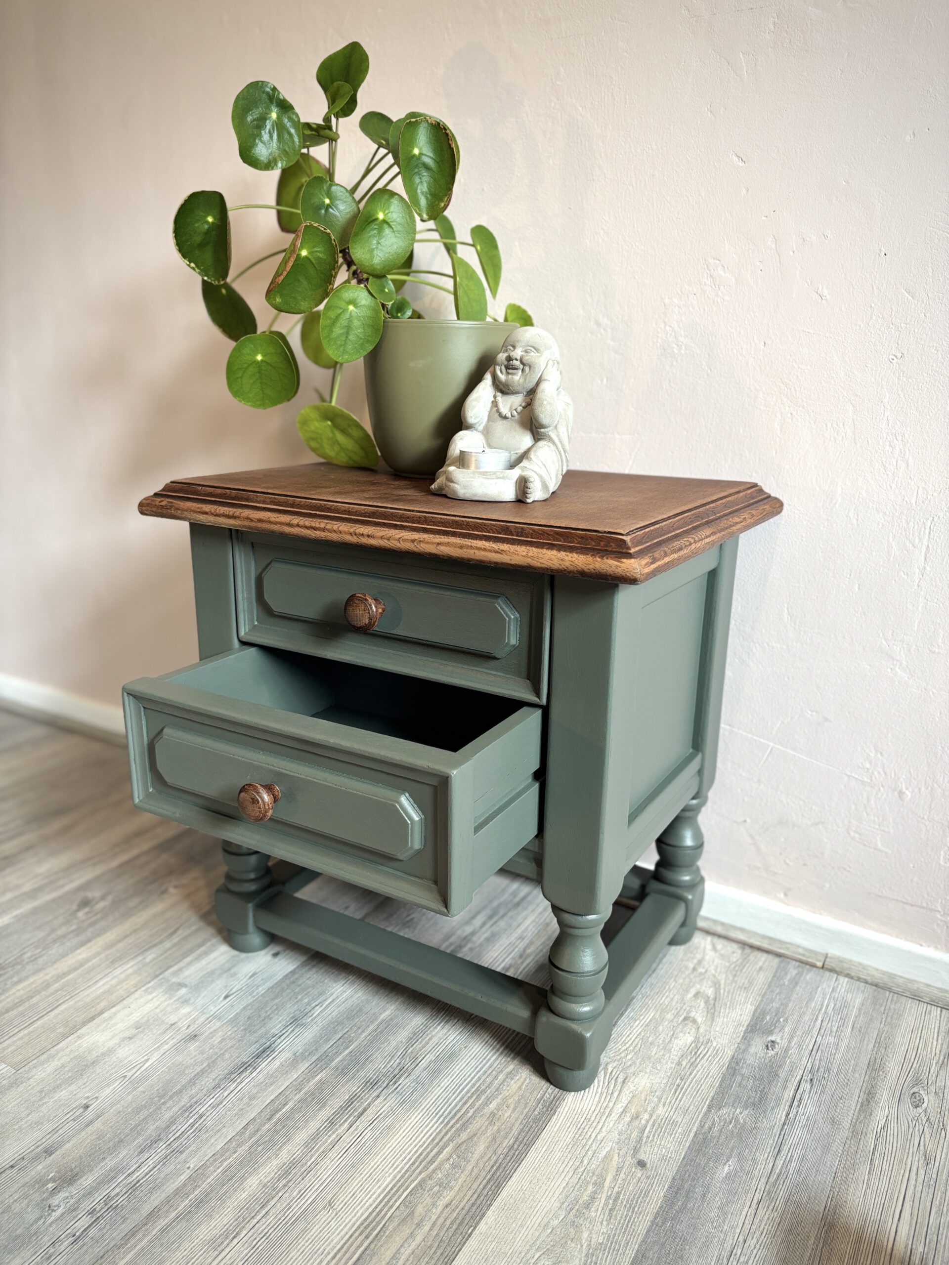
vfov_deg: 67.3
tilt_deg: -16.4
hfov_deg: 53.1
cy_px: 632
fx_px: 950
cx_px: 474
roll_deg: -2.9
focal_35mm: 26
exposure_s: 1/50
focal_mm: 5.96
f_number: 1.6
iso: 125
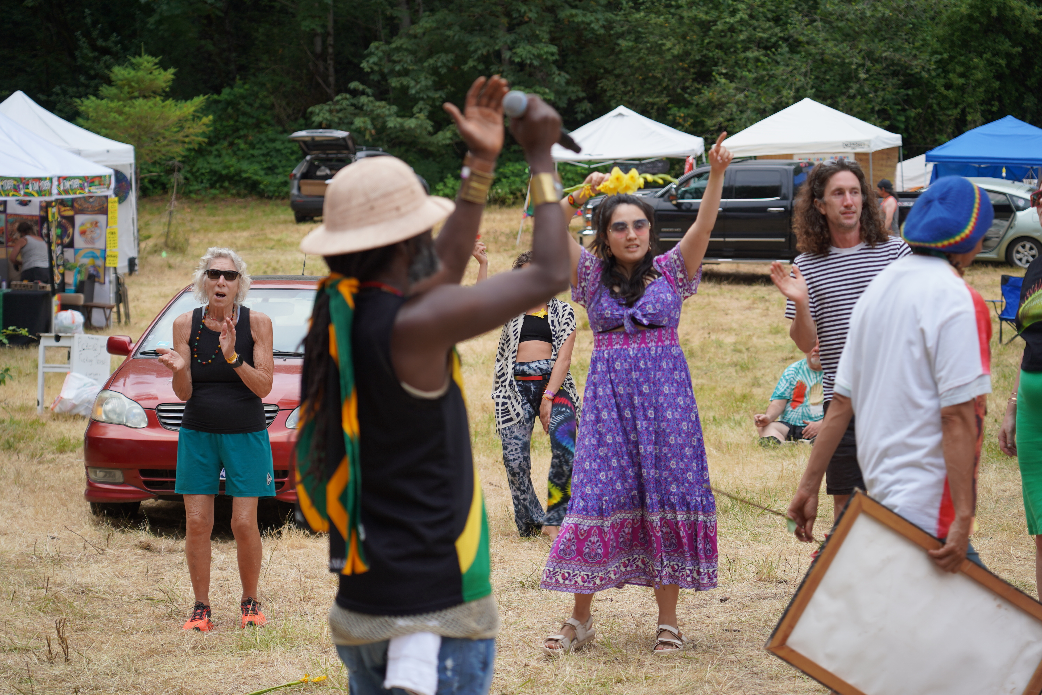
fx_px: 2431
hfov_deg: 24.2
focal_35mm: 84
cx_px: 521
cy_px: 348
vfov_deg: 16.3
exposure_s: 1/160
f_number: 4
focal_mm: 84
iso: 160
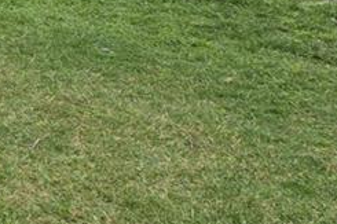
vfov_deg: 12.6
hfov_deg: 12.6
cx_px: -589
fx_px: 917
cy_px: -188
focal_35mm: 98
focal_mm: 10
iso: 100
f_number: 7.1
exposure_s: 1/200
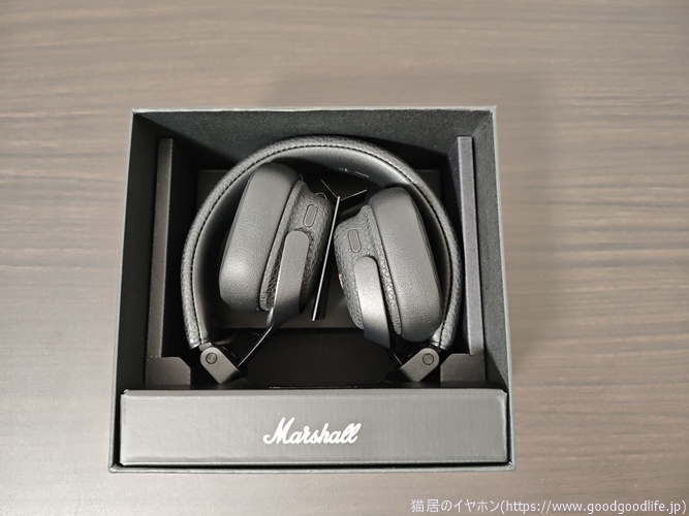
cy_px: 258
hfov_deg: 67.3
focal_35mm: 26
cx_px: 344
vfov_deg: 53.0
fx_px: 517
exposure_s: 1/33.3
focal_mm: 4.94
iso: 640
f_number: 1.5
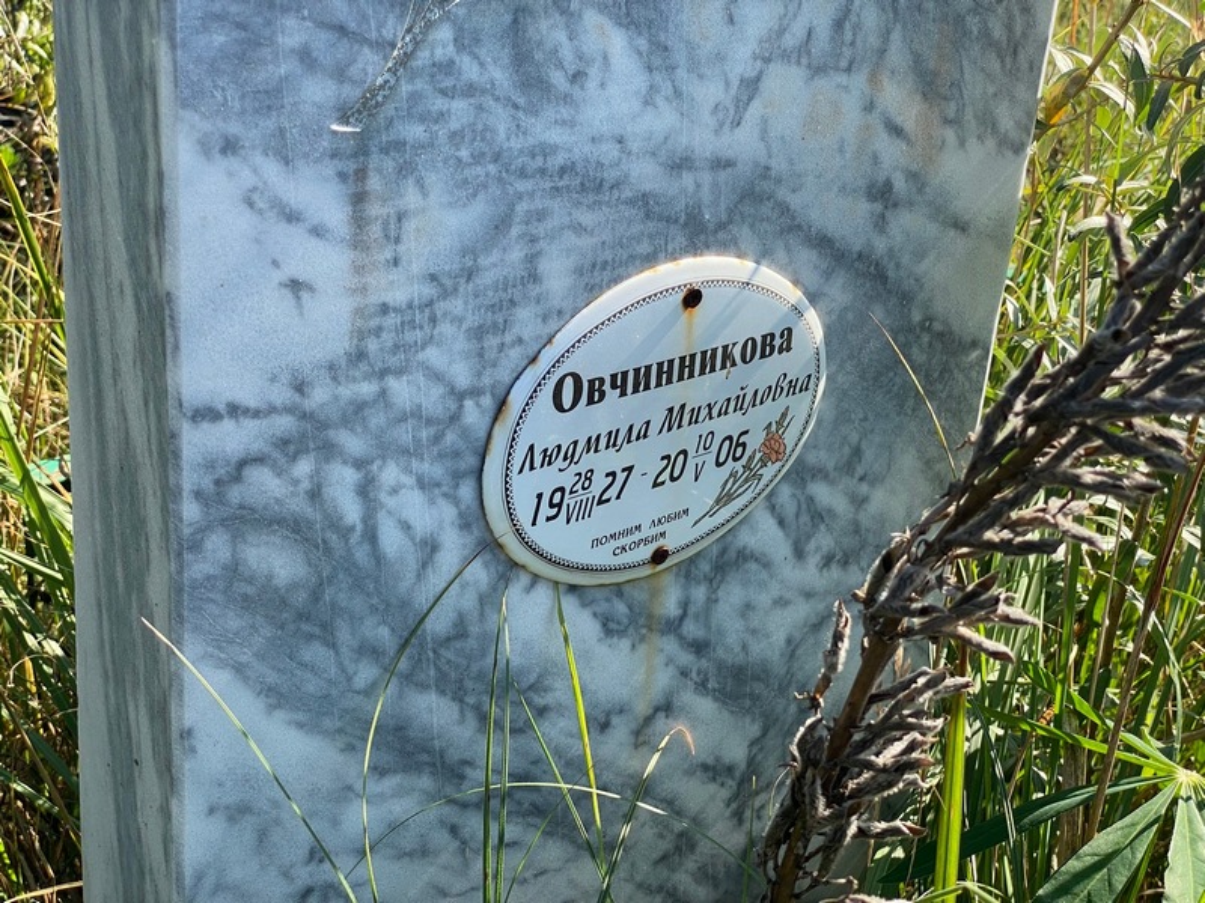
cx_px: 602
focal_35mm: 52
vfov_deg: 28.0
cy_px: 452
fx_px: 1810
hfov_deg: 36.8
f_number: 2
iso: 20
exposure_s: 1/505
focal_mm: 6
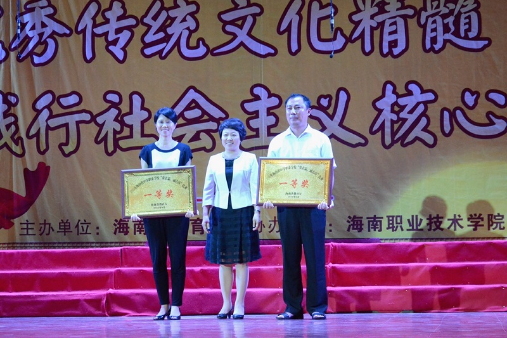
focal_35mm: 105
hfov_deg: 19.5
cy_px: 169
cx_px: 254
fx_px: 1478
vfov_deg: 13.0
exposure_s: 1/320
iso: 6400
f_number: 5.3
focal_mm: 70
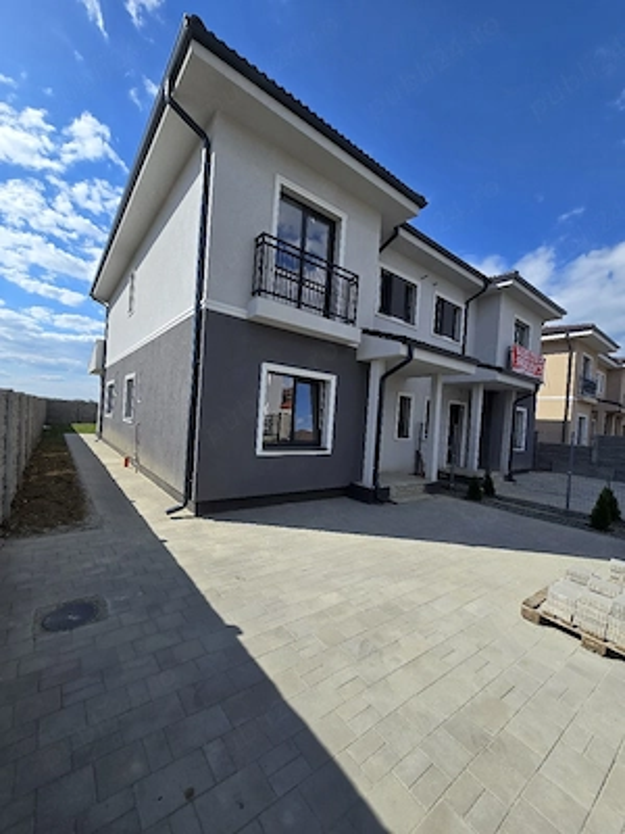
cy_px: 417
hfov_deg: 89.9
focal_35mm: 13
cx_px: 312
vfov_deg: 106.2
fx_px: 313
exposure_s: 1/2500
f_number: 2.2
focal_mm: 2.2
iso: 50
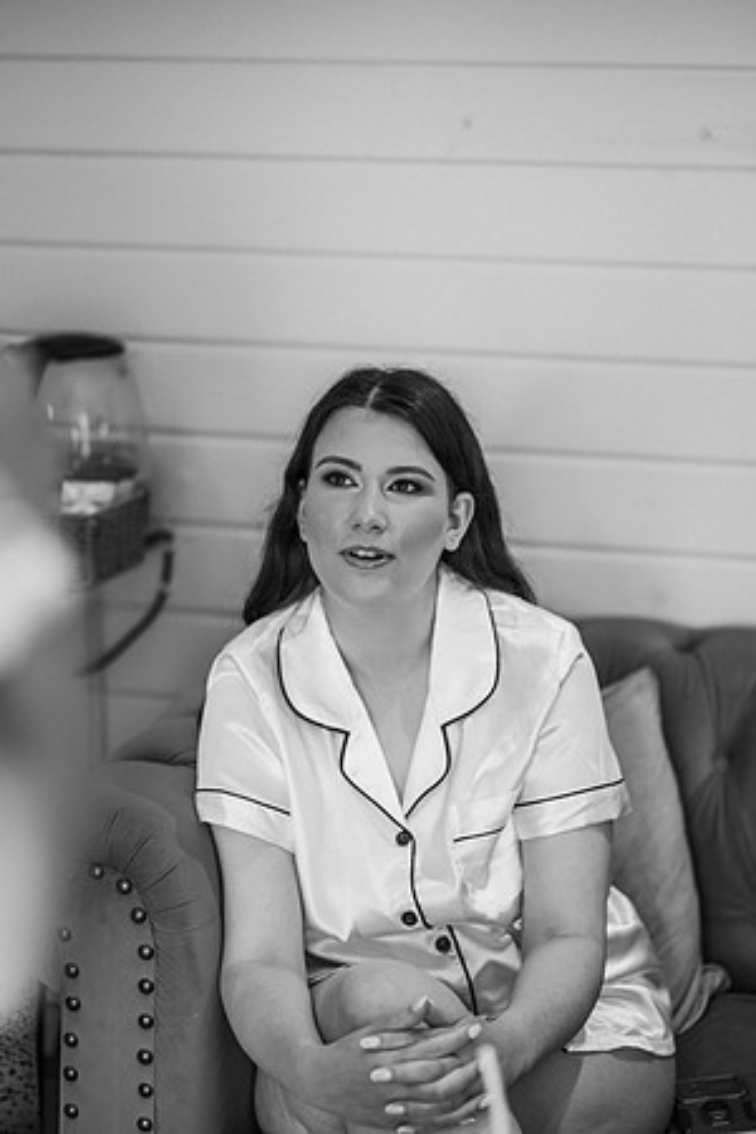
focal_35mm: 85
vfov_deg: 23.9
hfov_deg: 16.1
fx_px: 2677
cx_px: 378
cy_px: 567
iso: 400
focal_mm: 85
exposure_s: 1/320
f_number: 2
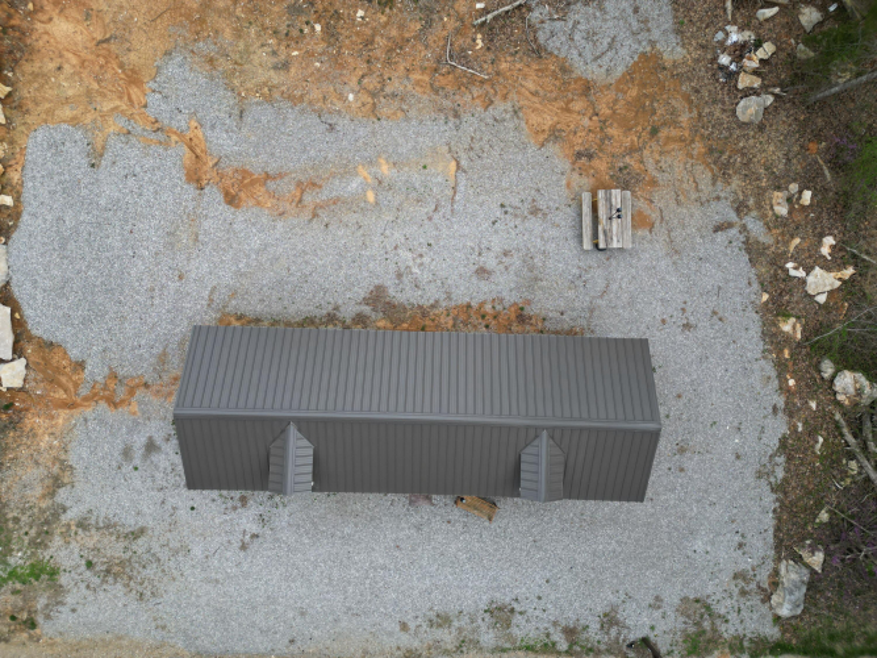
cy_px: 329
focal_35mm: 24
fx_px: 608
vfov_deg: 56.8
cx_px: 438
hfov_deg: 71.6
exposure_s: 1/350
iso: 100
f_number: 1.7
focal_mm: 6.72
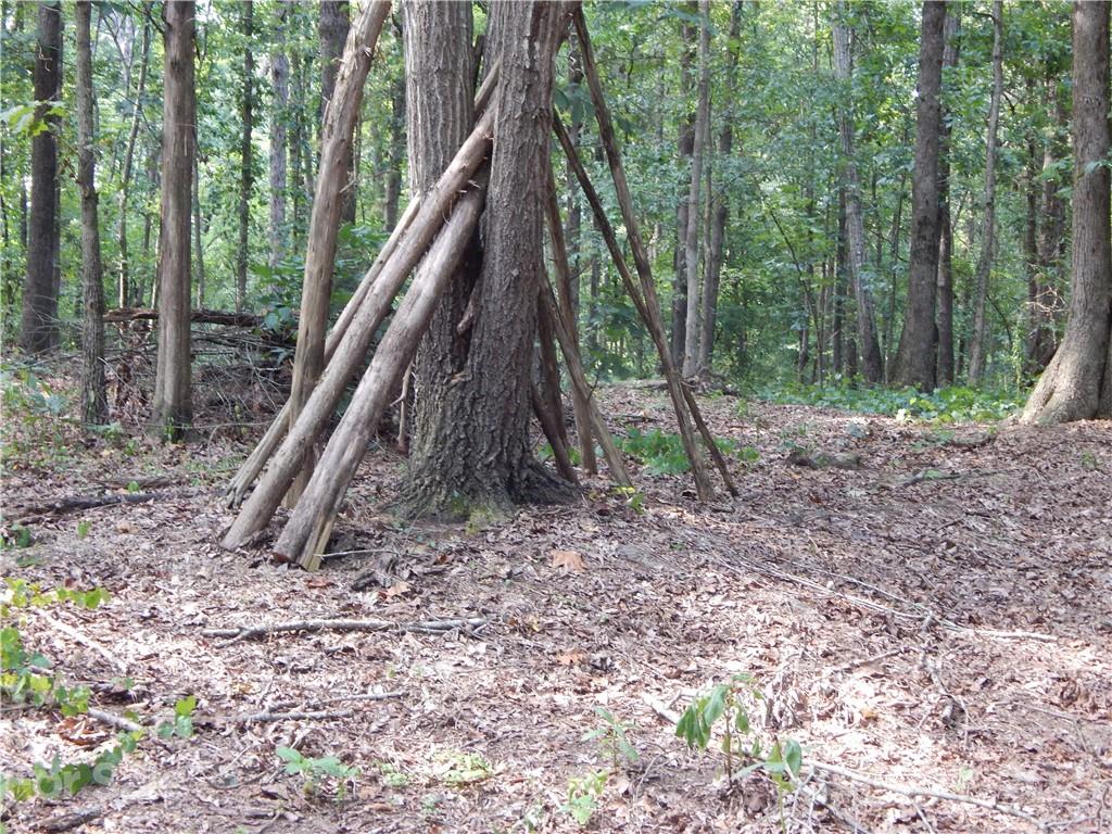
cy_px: 417
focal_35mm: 54
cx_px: 556
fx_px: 1735
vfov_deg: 27.0
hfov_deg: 35.5
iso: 200
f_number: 3.8
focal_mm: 9.7
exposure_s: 1/30
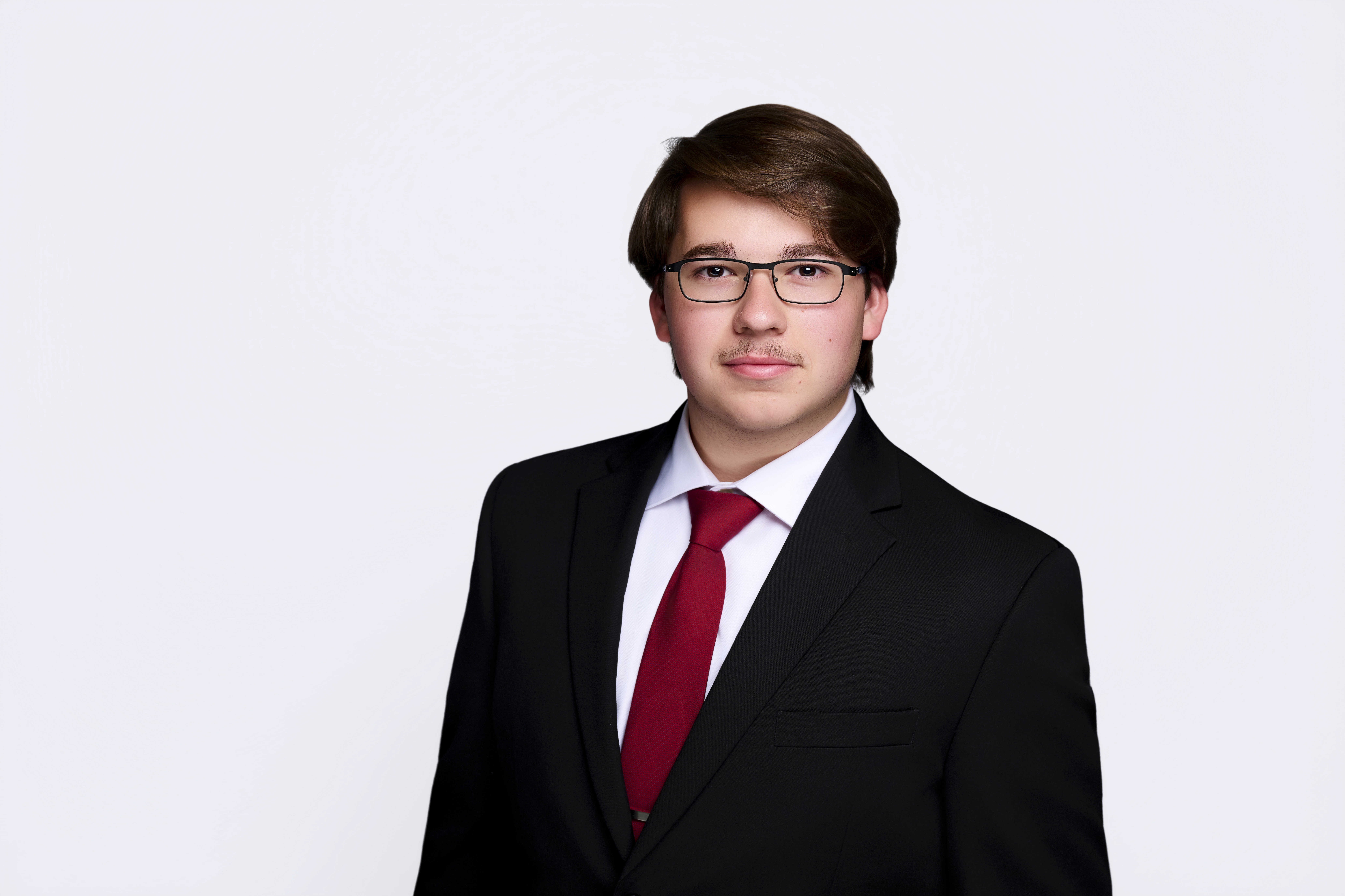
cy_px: 448
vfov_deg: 27.0
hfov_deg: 39.6
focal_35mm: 50
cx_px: 672
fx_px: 1868
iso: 200
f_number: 6.3
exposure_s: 1/200
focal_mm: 50
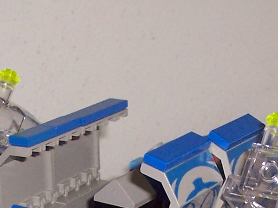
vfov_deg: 11.2
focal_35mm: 126
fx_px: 1012
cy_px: 328
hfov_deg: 15.6
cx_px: 152
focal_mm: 5.6
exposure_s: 1/60
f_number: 2.7
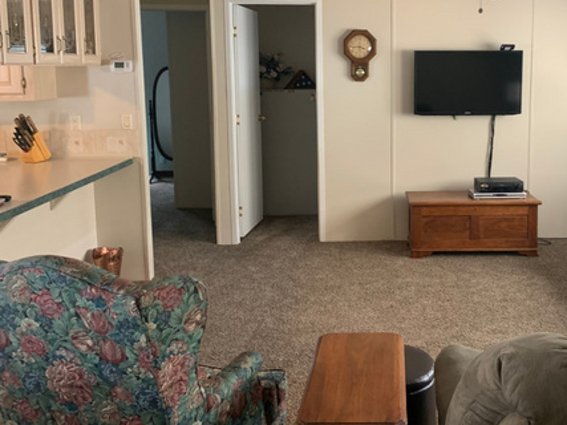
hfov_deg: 46.7
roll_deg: -0.4
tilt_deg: -9.0
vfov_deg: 36.5
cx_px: 400
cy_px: 146
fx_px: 639
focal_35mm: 39
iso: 200
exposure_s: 1/60
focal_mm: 4.25
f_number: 1.8
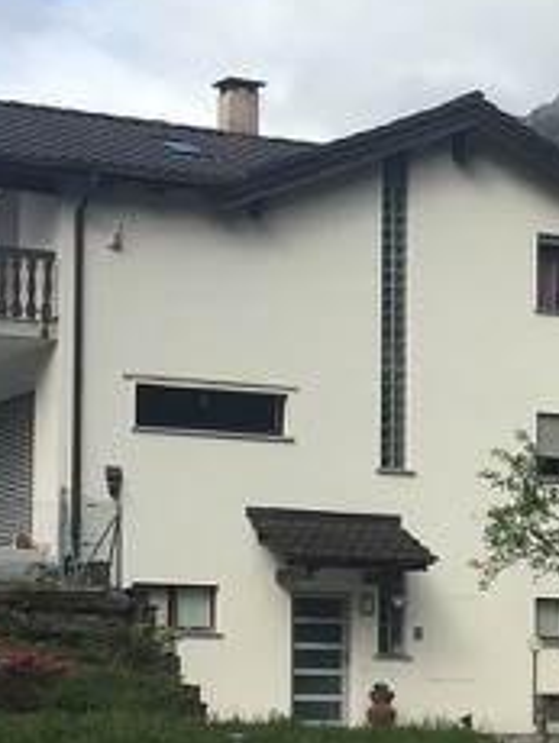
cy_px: 575
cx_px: 733
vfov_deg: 15.2
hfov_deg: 11.2
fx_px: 2772
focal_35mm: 129
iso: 25
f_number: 2.2
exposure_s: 1/1282
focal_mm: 4.15
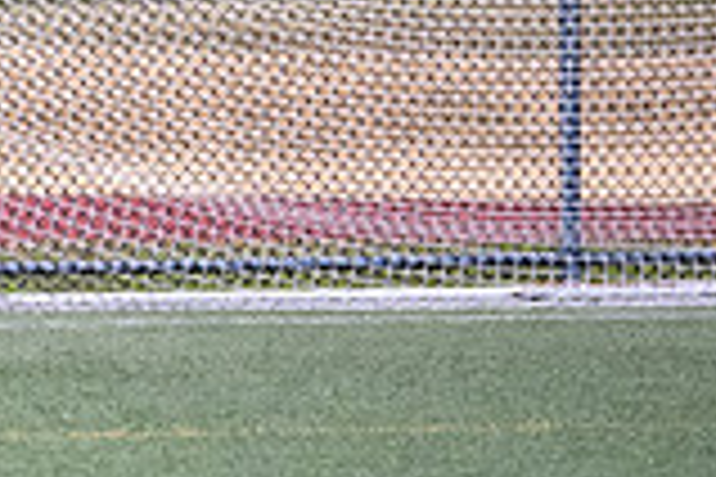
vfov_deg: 1.2
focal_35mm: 1138
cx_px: -432
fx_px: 22632
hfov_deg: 1.8
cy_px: -97
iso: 2000
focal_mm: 150
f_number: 2.8
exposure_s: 1/1000
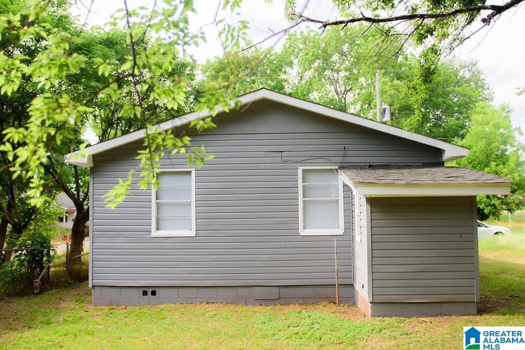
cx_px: 262
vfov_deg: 36.9
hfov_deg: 53.1
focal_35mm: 36
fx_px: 525
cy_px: 175
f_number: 2.8
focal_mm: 24
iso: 100
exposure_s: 1/500
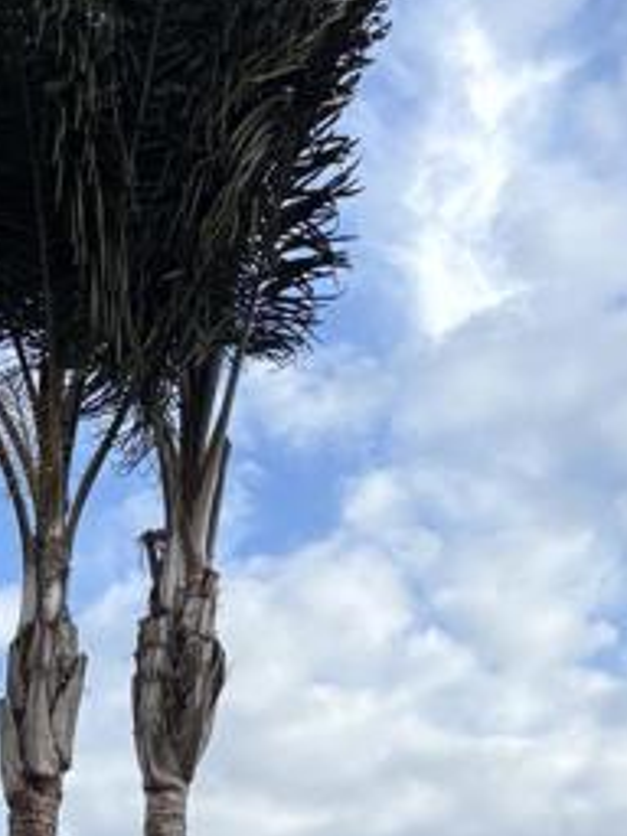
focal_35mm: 104
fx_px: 2512
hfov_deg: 14.0
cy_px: 1597
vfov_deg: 15.6
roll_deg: -2.9
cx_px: -26
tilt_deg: -1.8
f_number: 1.6
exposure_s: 1/1239
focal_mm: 5.96
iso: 50
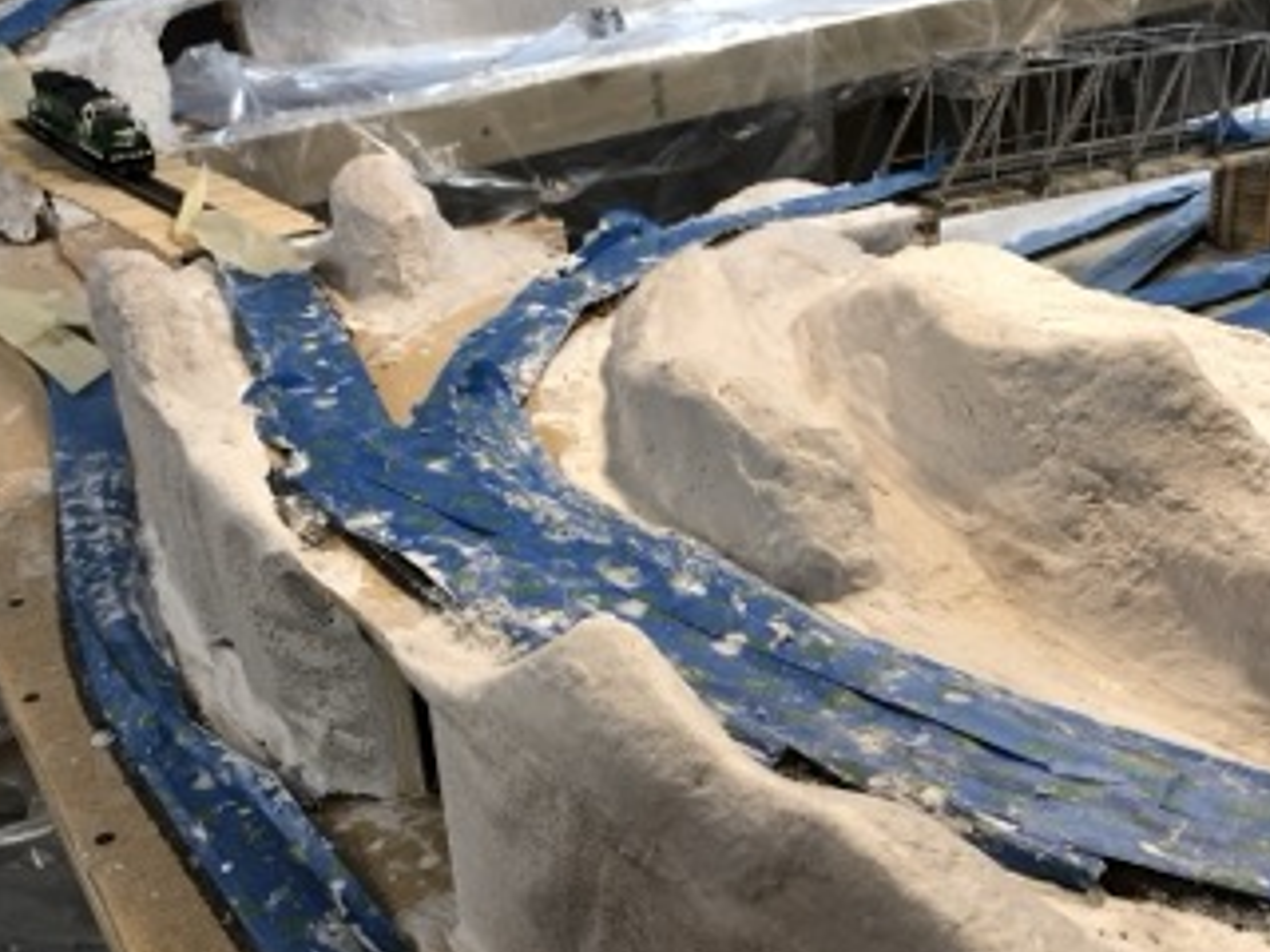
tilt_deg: -30.7
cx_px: 746
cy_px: 615
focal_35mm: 42
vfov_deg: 34.1
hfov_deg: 44.6
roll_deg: +2.1
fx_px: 1541
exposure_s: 1/40
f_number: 1.8
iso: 25
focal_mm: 4
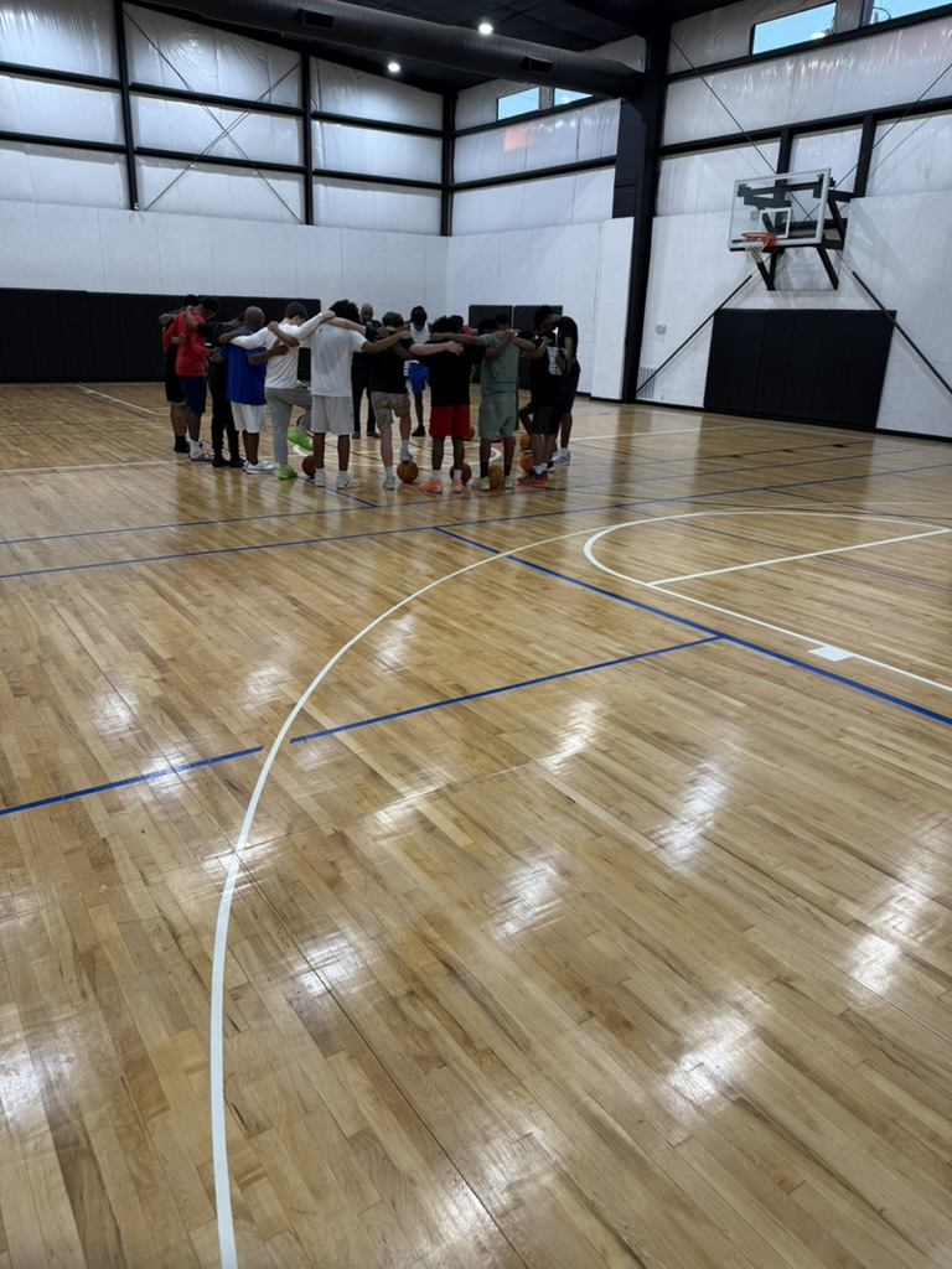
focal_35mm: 24
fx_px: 880
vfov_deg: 71.6
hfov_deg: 56.8
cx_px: 476
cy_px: 634
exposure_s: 1/150
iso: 64
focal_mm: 6.76
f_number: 1.78
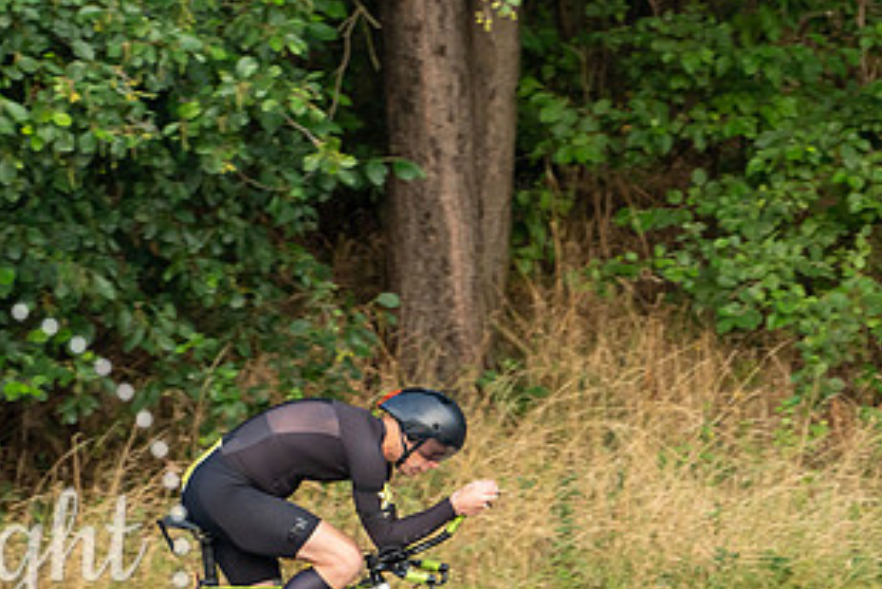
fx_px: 11961
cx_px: 365
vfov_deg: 2.8
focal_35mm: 488
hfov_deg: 4.2
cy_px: 435
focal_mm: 180
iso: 2000
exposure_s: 1/1000
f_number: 4
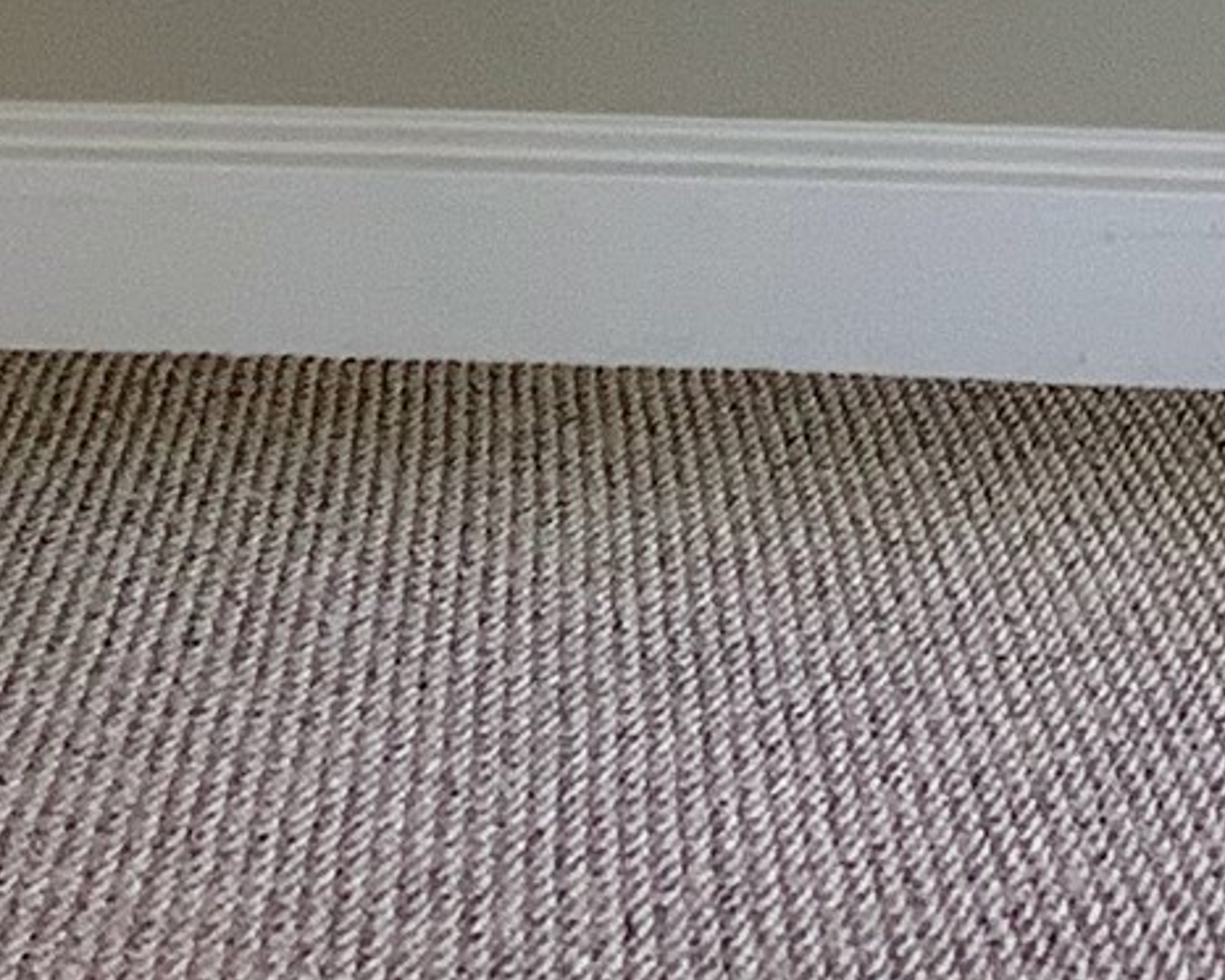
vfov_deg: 10.8
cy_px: -825
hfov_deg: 14.3
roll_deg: -0.7
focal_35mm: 133
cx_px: 1159
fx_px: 4823
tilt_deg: +1.0
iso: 64
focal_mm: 3.3
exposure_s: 1/120
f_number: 2.4
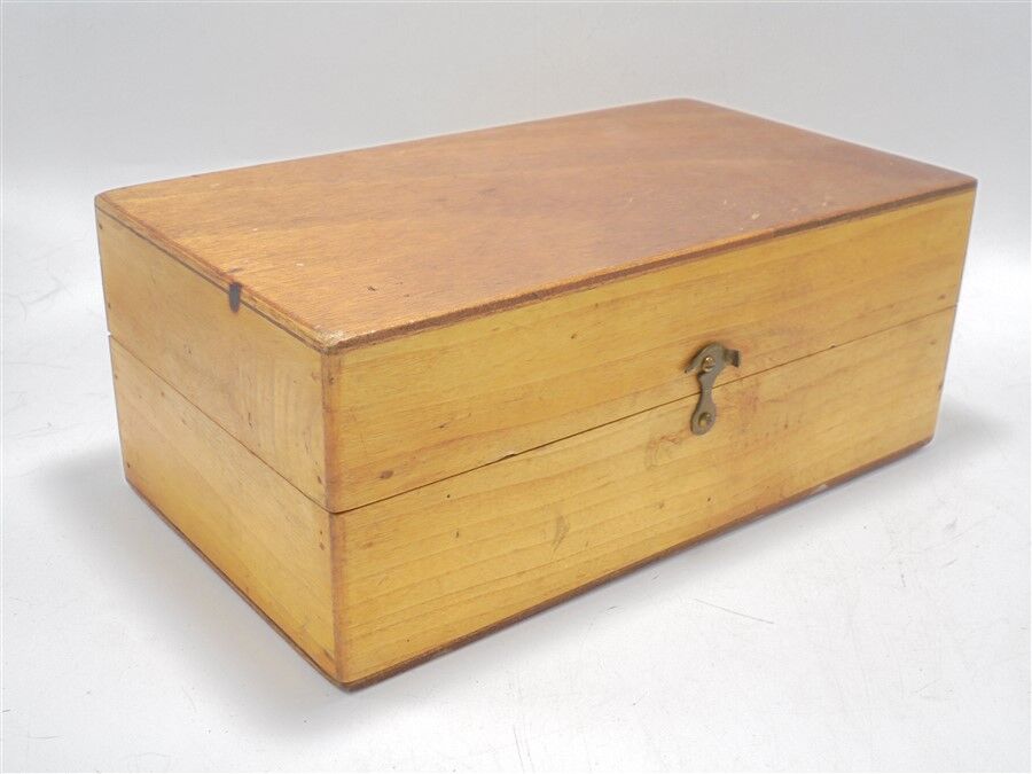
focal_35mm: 43
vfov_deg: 33.6
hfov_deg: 43.9
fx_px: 1282
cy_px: 387
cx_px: 516
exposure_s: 1/30
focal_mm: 7.8
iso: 100
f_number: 4.5
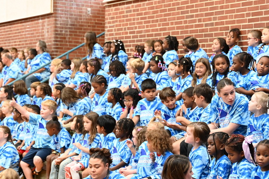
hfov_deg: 26.3
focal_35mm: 77
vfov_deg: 17.7
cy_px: 97
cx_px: 130
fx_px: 575
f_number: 2.8
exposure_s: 1/125
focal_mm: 43
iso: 3200
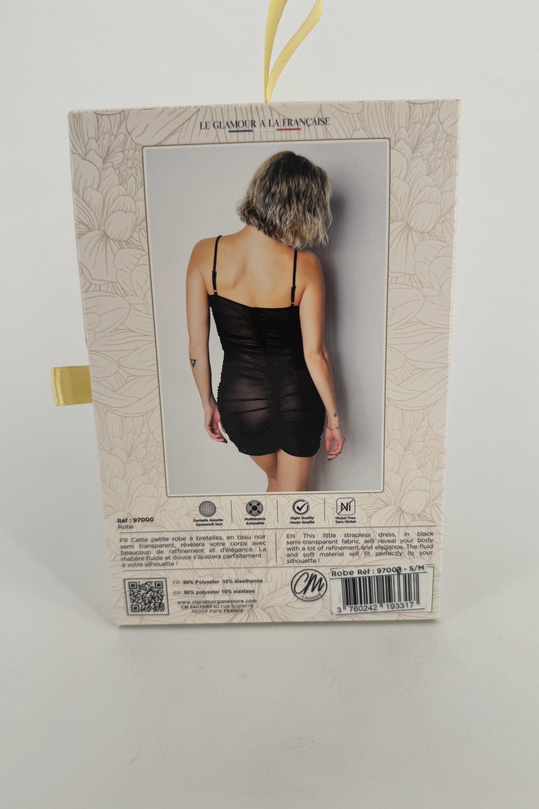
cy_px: 404
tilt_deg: -14.9
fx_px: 561
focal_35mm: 25
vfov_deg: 71.5
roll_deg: +1.3
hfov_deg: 51.3
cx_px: 273
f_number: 1.78
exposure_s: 1/1261
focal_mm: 6.76
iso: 80
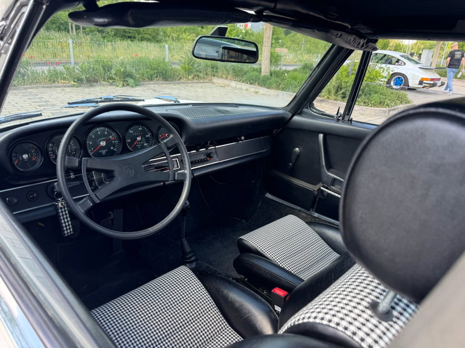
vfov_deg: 56.8
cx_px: 232
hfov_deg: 71.6
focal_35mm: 24
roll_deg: -2.8
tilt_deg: -20.8
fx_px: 322
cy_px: 174
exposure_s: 1/340
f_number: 1.78
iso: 80
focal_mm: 6.76
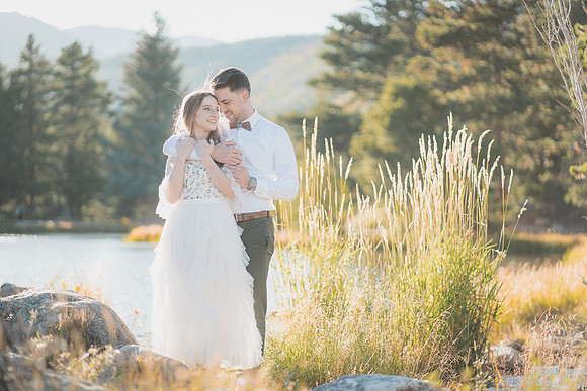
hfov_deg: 23.5
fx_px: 1410
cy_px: 196
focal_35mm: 86
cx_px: 294
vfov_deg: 15.8
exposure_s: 1/1250
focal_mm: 85
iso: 200
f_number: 1.8
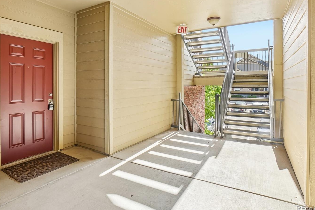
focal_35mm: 20
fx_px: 171
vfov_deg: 62.6
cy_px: 89
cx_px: 147
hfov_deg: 85.0
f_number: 8
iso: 400
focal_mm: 11
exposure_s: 1/100
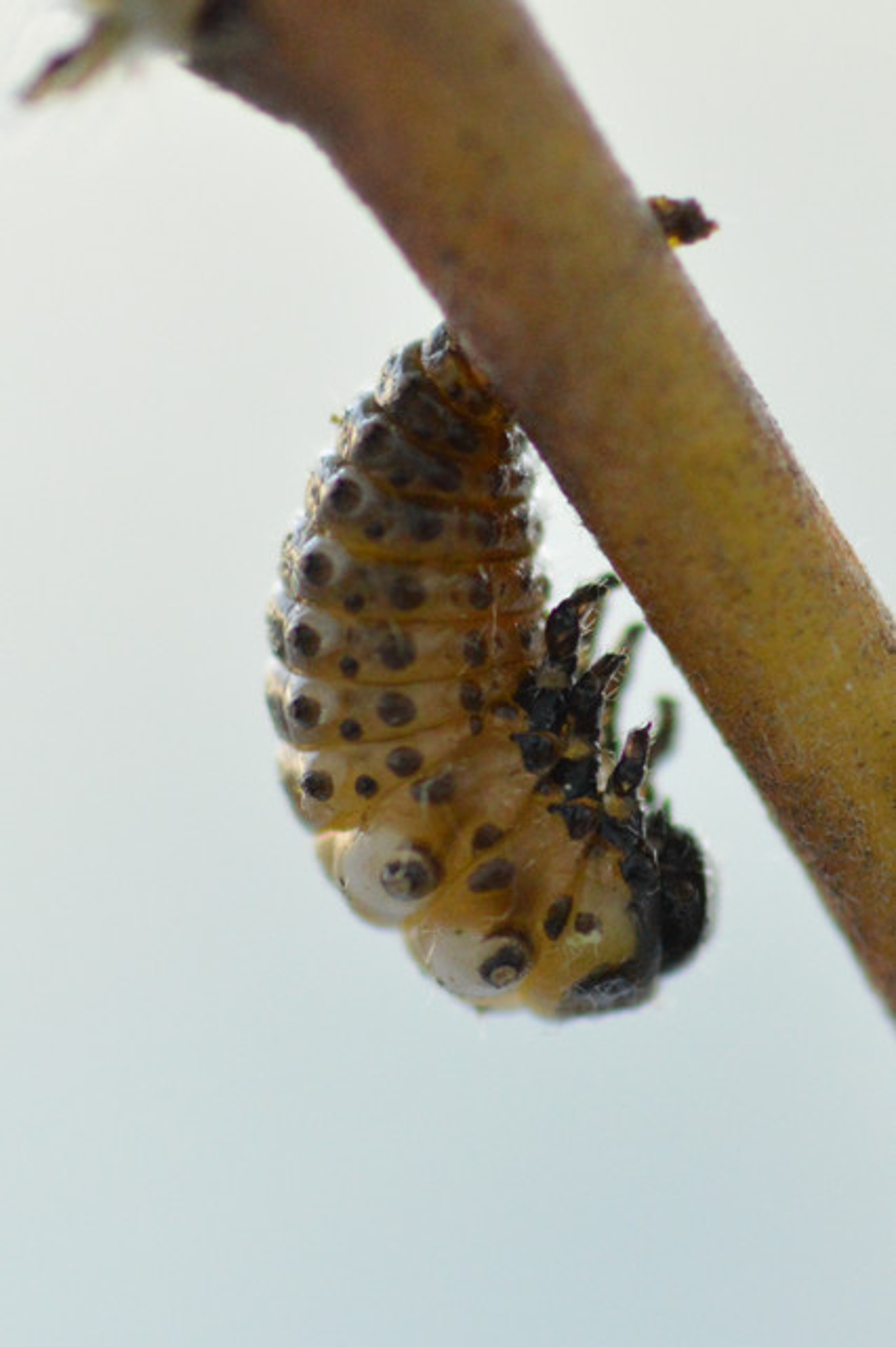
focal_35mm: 150
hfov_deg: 9.1
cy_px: 674
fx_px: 5606
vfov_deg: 13.7
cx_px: 448
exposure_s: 1/320
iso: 1600
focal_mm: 100
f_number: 13
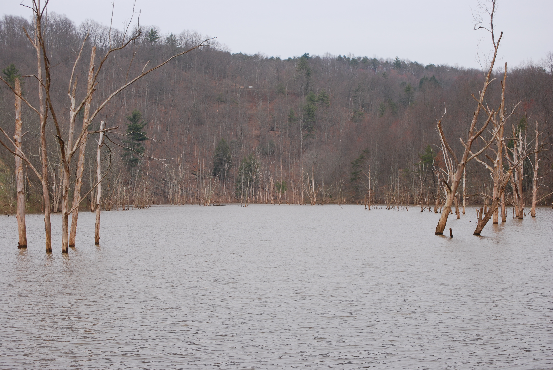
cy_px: 185
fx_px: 1269
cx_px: 276
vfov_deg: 16.6
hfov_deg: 24.6
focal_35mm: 82
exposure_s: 1/250
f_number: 8
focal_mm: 55
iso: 200
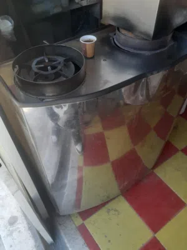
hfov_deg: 51.4
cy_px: 125
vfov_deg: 65.3
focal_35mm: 27
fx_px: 194
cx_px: 94
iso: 80
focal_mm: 3.6
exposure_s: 1/100
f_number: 1.9
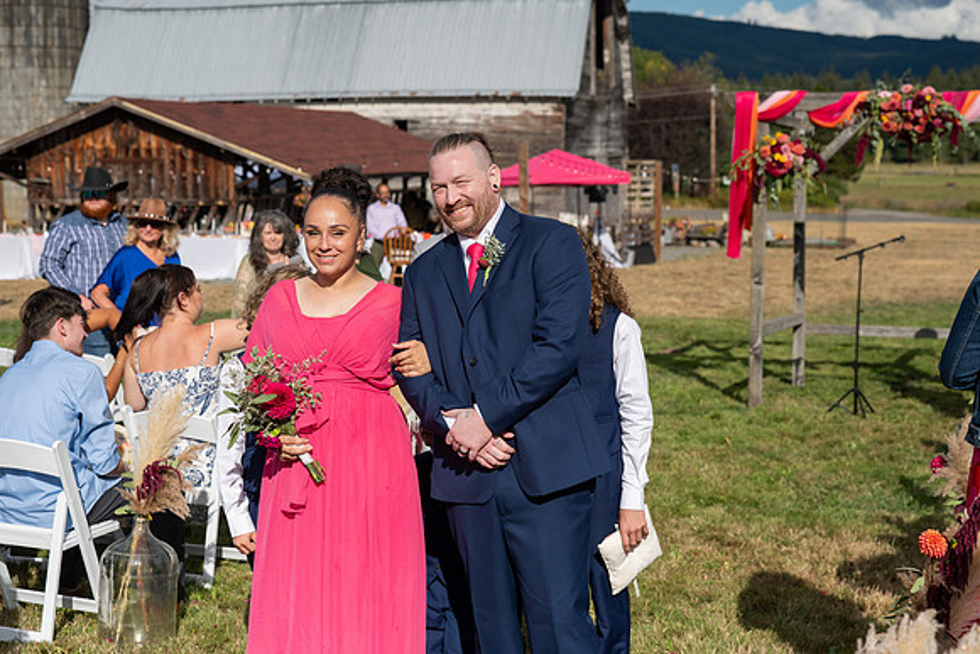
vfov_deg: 22.3
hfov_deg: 32.9
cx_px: 490
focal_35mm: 61
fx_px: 1661
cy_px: 327
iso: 400
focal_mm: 61
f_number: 5
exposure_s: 1/5000
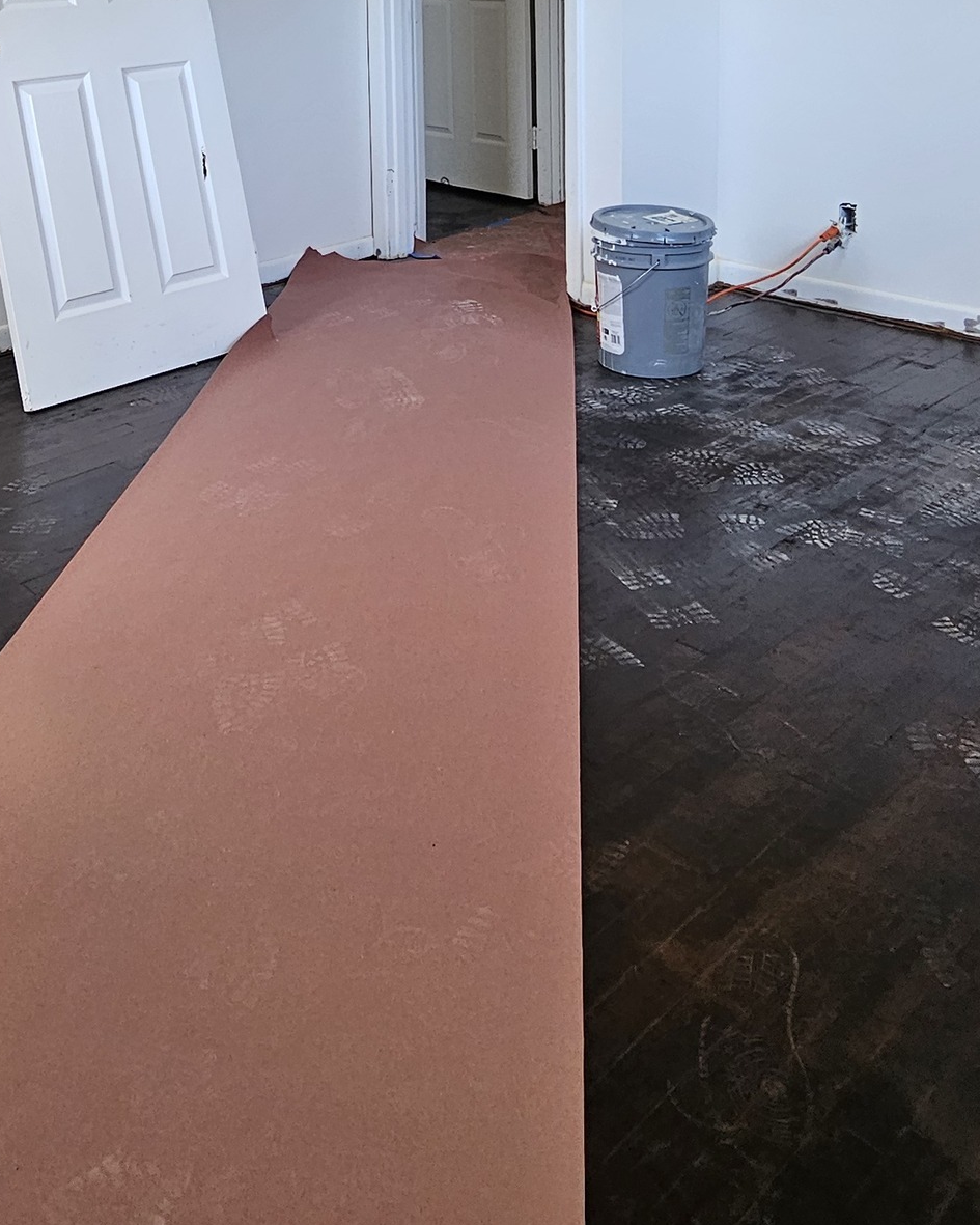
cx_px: 300
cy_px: 126
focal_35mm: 33
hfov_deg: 43.7
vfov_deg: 48.6
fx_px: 1196
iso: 80
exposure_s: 1/120
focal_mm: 2.2
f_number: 2.2
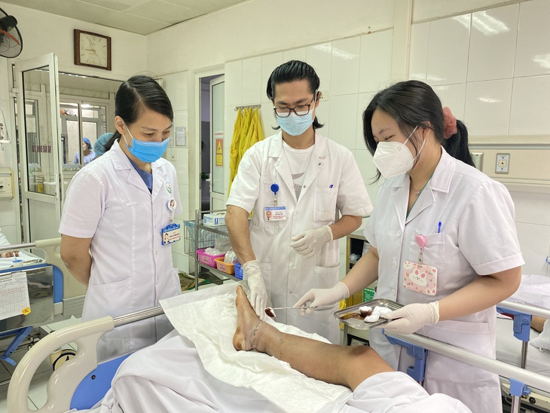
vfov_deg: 53.1
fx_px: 413
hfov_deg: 67.3
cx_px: 275
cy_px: 206
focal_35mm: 26
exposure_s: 1/50
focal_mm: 4.25
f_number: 1.8
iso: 125
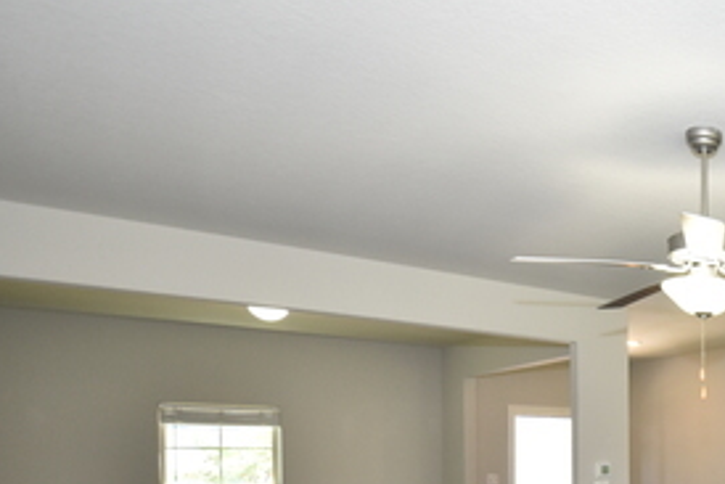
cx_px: 796
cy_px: 448
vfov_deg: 35.4
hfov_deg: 42.7
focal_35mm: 35
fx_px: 705
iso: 800
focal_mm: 10
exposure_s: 1/160
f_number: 4.5
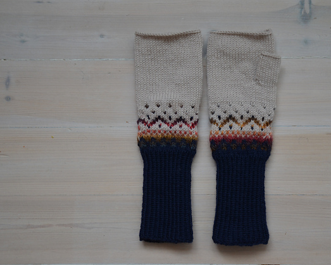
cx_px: 189
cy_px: 133
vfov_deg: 27.6
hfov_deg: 34.1
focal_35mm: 55
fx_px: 539
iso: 400
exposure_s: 1/100
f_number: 4.5
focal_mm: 32
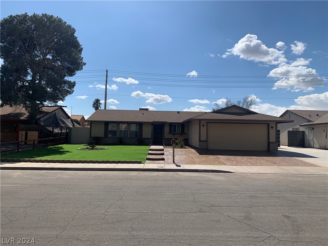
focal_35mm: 26
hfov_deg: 67.3
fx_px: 246
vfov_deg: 53.1
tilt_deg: +2.5
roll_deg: -1.6
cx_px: 164
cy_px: 123
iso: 25
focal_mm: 4.25
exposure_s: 1/4274
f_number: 1.8
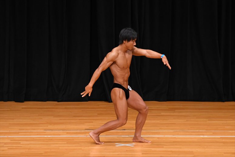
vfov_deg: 4.8
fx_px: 1860
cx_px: 118
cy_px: 78
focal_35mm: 285
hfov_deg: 7.2
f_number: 5.6
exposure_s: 1/400
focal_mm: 190
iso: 3200
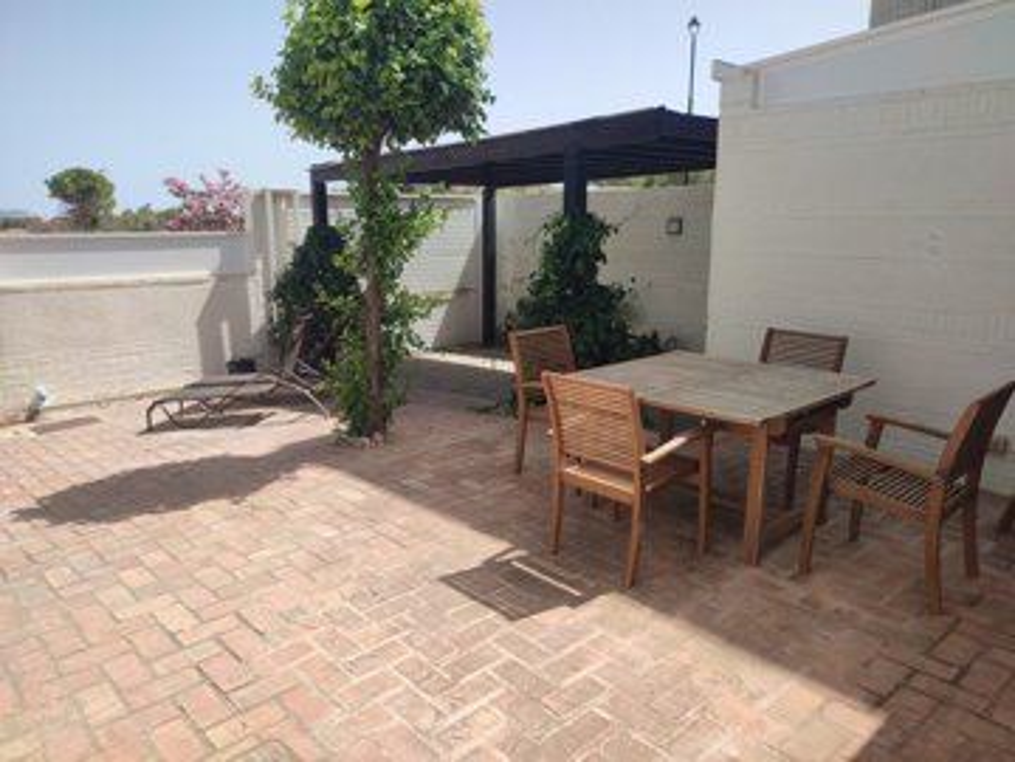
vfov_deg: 54.9
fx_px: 733
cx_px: 508
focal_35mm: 25
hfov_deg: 69.4
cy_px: 381
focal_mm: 6.04
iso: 50
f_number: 1.9
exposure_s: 1/491
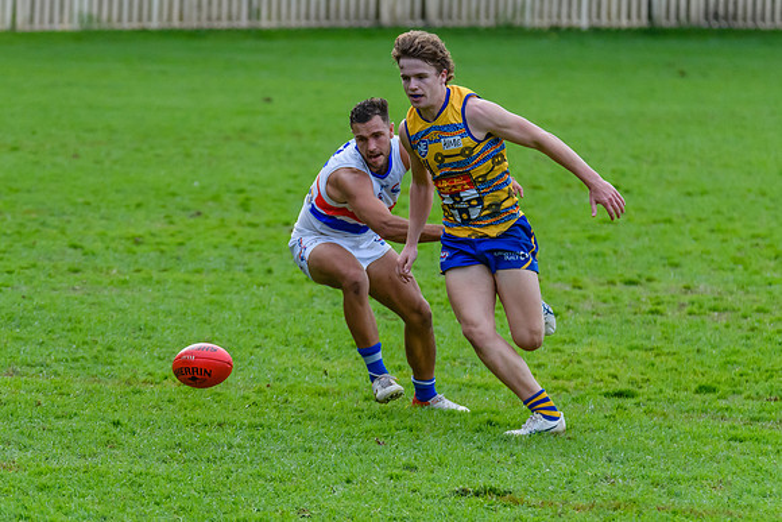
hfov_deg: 3.6
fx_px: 12550
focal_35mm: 578
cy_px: 210
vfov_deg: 2.4
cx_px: 363
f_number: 6
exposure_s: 1/1600
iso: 3200
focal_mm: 350
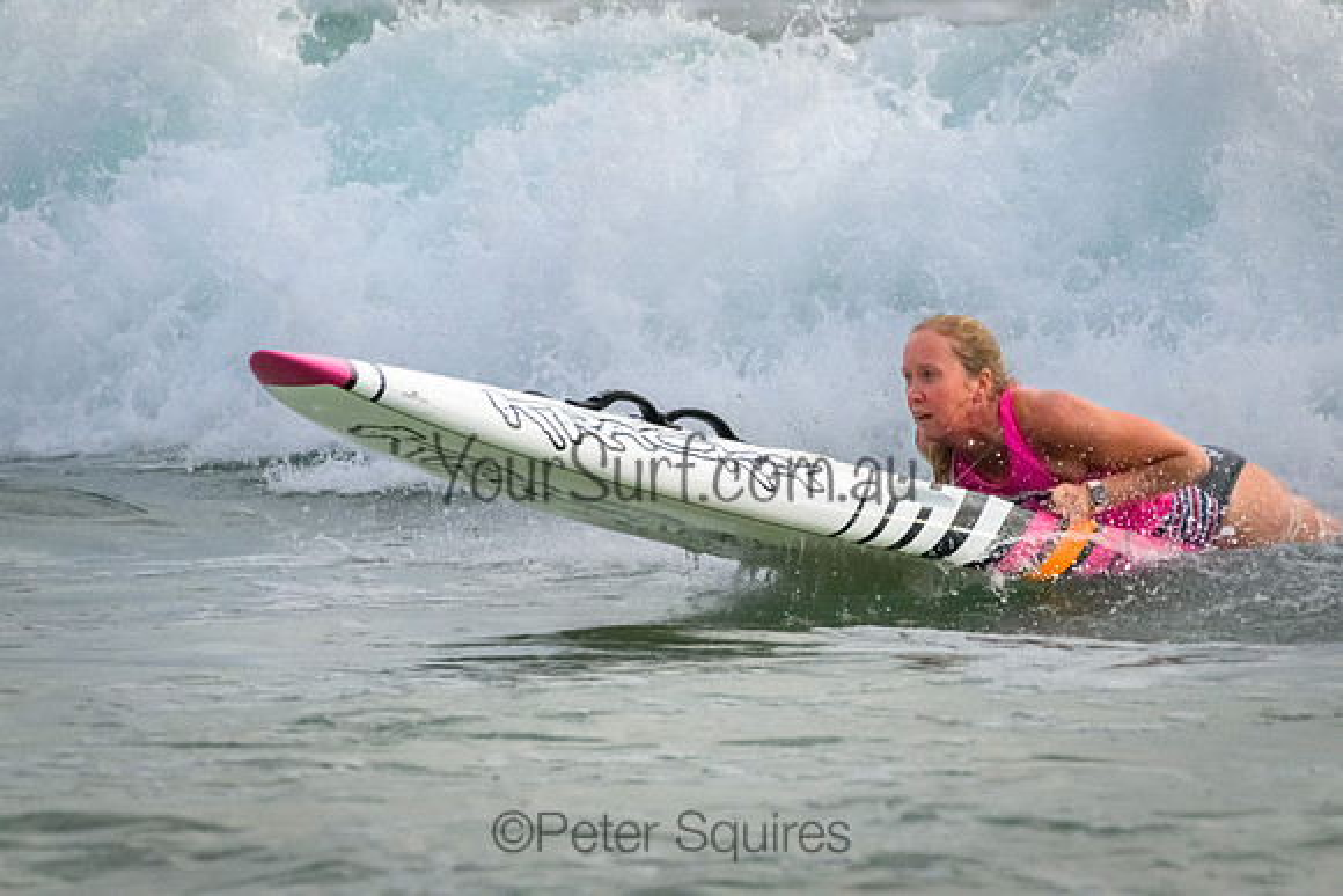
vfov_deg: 1.4
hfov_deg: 2.1
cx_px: 672
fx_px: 37313
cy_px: 448
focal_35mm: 1000
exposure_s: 1/4000
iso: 8000
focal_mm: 1000
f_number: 11
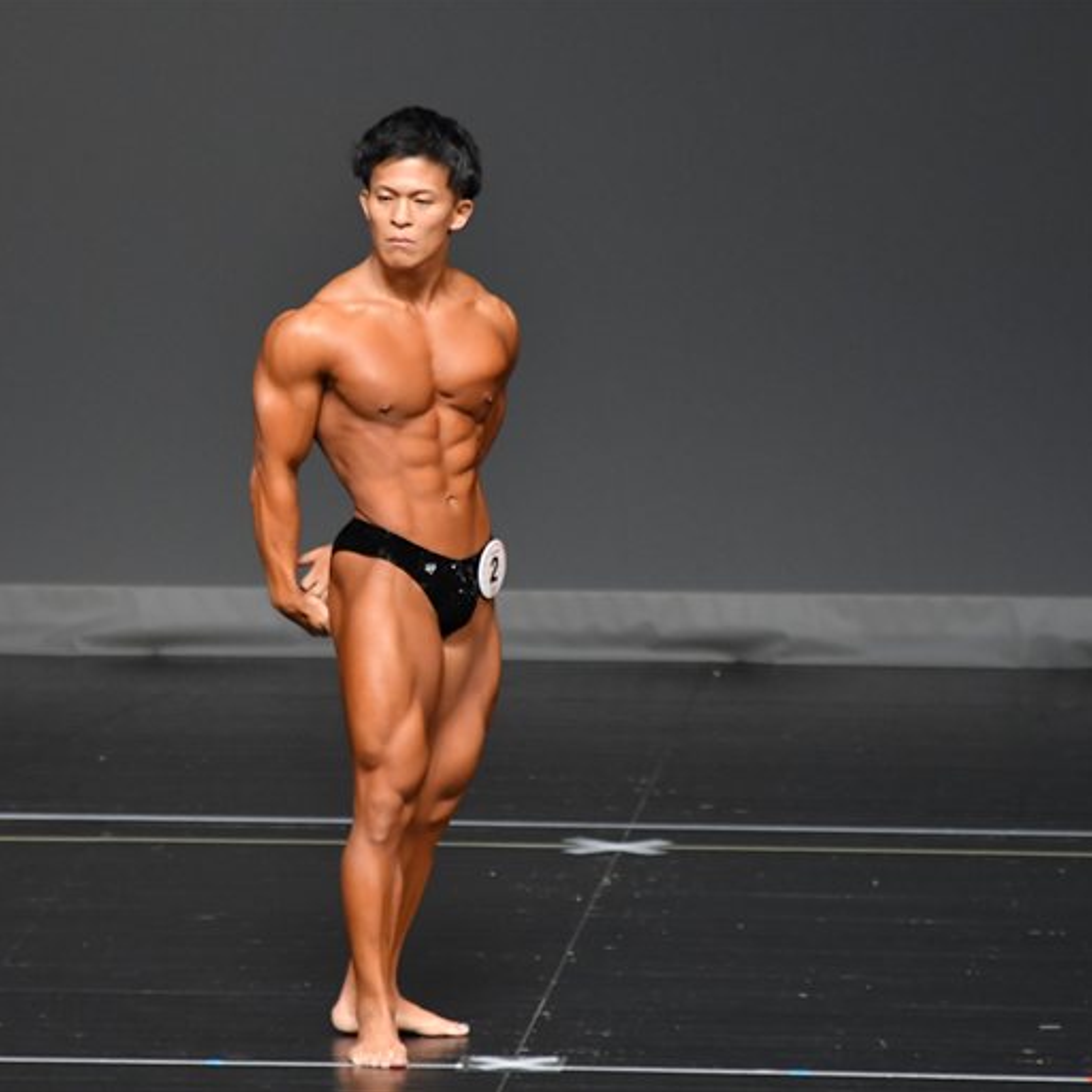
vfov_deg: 3.6
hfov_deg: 3.6
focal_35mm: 481
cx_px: 397
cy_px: 545
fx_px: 17167
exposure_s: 1/400
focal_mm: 250
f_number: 5.6
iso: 2500
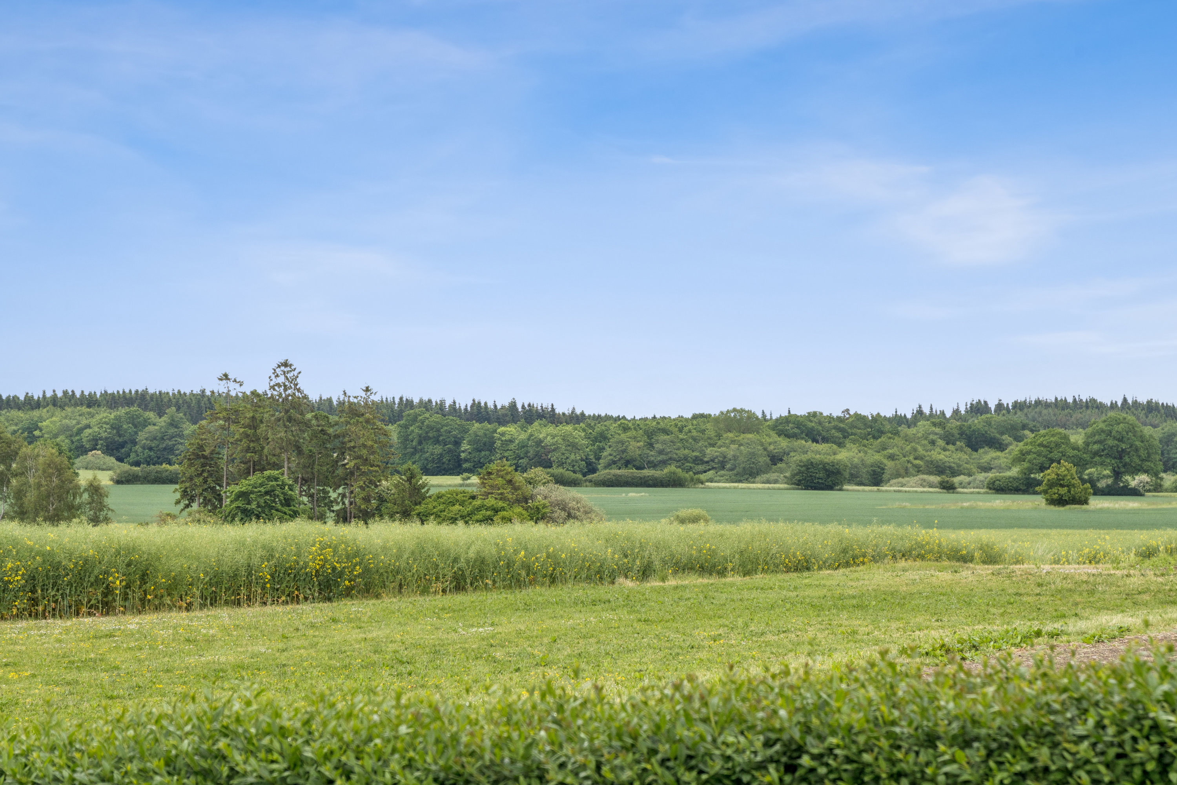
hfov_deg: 19.5
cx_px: 588
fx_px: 3433
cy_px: 392
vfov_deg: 13.0
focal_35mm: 105
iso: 200
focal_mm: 70
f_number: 8
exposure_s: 1/200
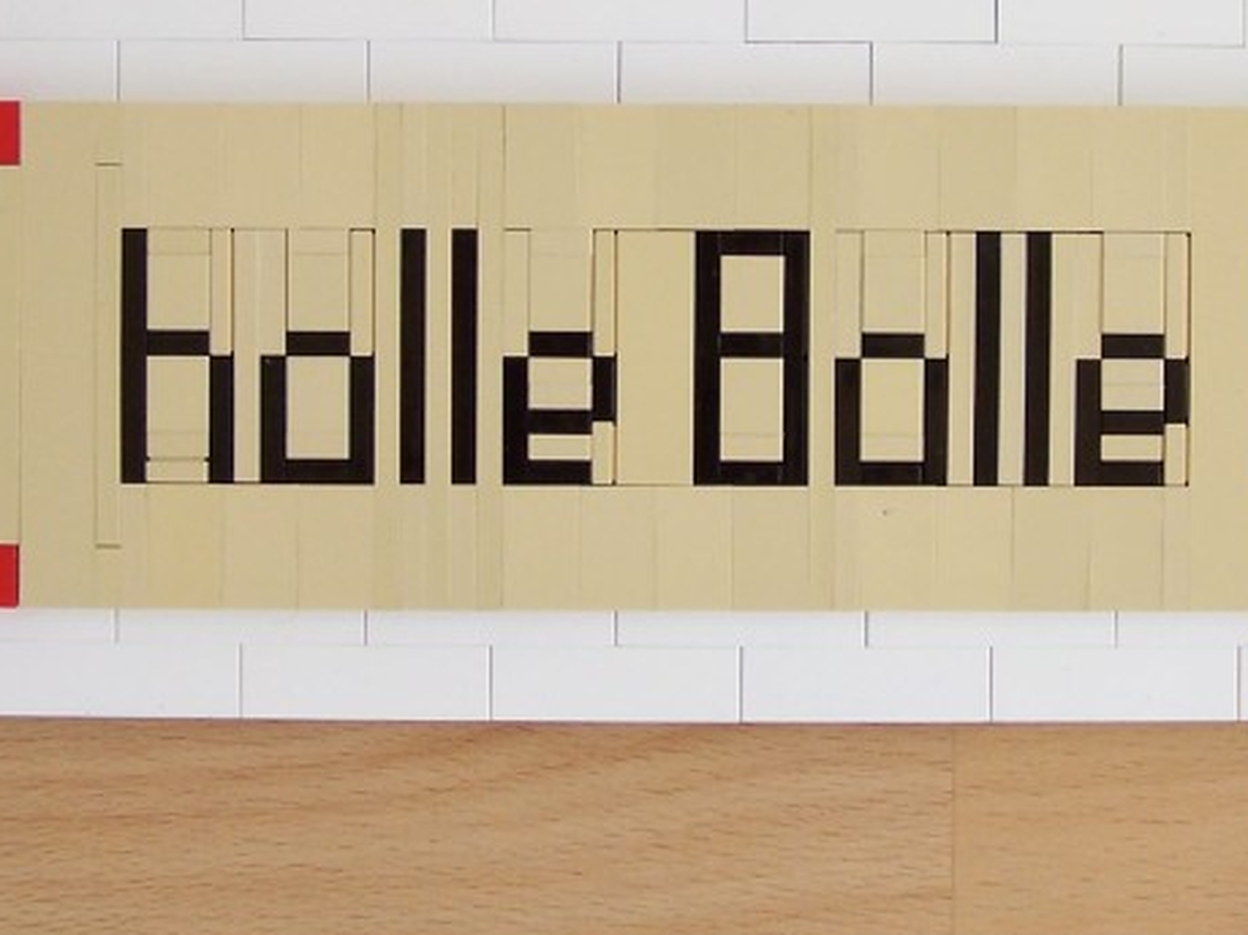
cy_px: 345
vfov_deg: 15.4
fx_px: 3460
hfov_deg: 20.4
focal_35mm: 96
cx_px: 843
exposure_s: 1/45
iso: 80
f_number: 2.9
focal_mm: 7.1
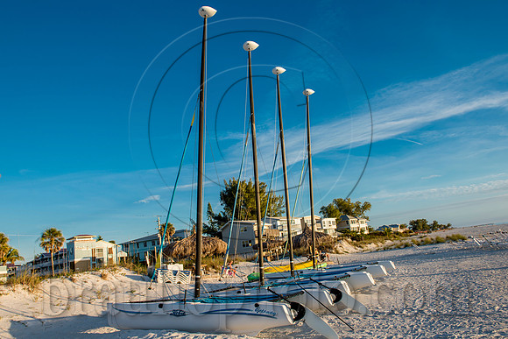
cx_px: 244
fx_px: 362
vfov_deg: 50.2
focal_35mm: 26
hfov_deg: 70.1
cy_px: 171
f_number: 7.1
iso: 100
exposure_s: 1/125
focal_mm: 24
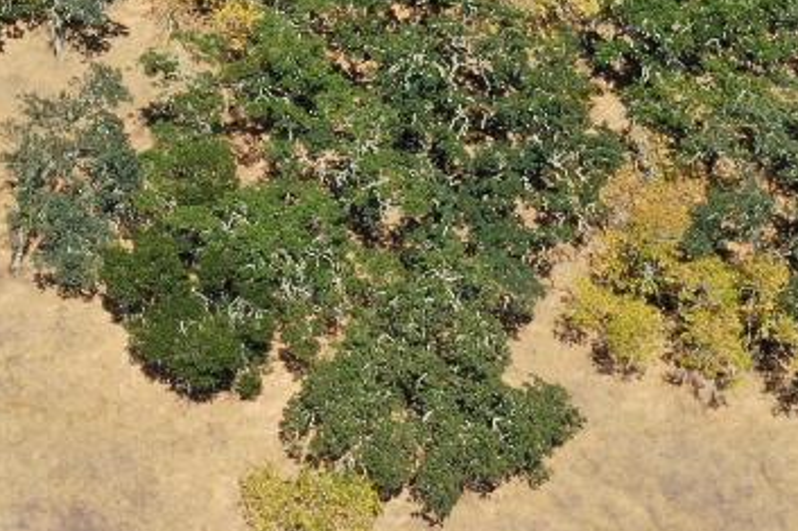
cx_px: -337
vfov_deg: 11.0
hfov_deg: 16.0
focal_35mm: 119
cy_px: -291
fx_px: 2636
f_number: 6.3
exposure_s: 1/400
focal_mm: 10.26
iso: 100
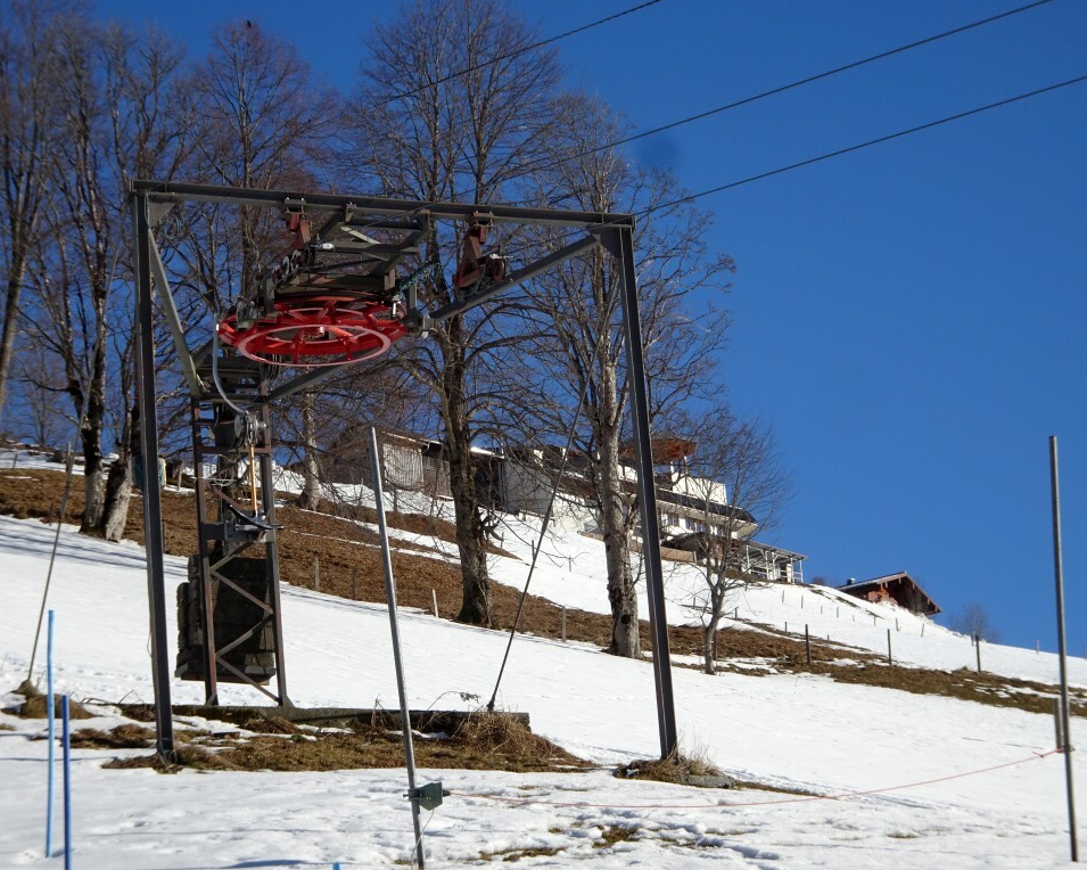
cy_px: 436
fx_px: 3635
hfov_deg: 17.0
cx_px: 522
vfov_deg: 13.6
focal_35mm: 113
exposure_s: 1/500
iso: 80
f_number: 5
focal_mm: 18.53
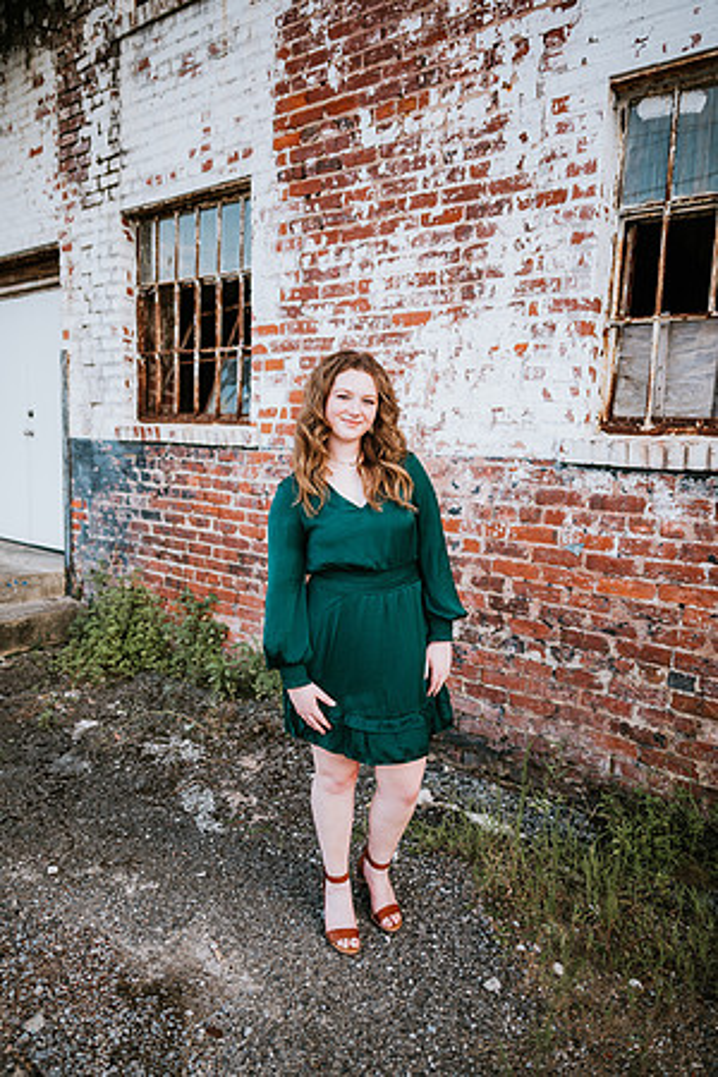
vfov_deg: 73.7
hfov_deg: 53.1
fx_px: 718
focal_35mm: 24
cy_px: 538
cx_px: 359
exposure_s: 1/400
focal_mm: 24
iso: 100
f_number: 2
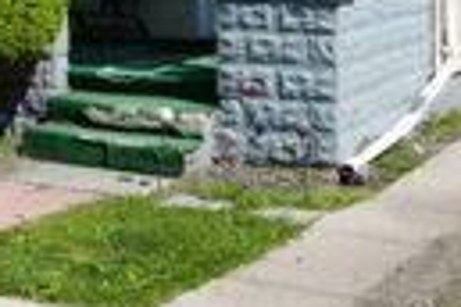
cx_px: 46
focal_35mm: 97
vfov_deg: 13.8
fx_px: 1242
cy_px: -48
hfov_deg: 20.6
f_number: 4.5
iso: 125
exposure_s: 1/800
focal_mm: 9.1
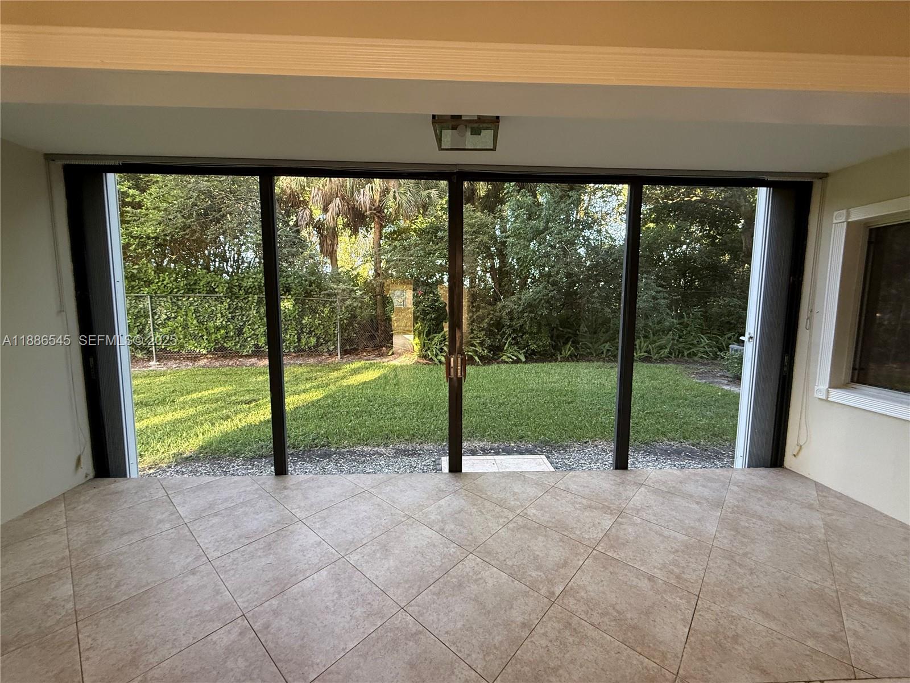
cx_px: 455
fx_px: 368
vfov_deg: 85.7
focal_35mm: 14
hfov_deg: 102.1
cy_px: 342
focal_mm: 2.22
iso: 320
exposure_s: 1/99
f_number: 2.2
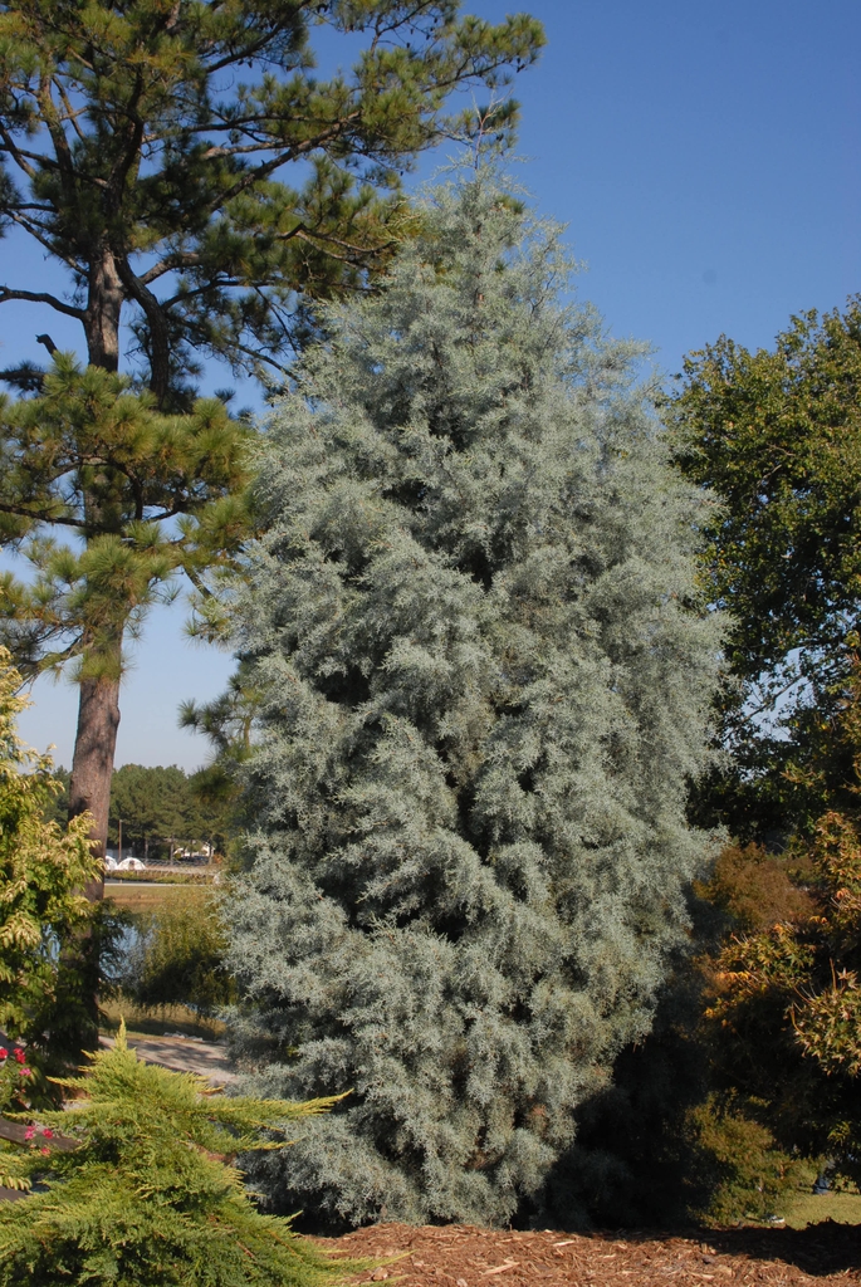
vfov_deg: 46.4
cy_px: 644
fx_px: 1503
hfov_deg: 32.0
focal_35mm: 42
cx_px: 430
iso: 400
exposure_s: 1/400
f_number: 10
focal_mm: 28
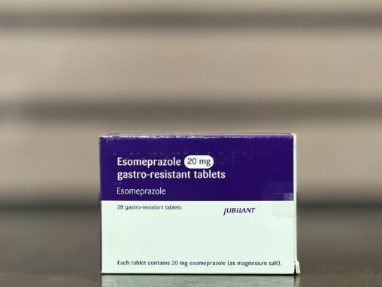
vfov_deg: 16.2
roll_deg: +0.7
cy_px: 121
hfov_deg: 21.5
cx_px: 190
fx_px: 1004
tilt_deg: -0.9
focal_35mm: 91
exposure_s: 1/23
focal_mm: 9
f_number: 2.8
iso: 400
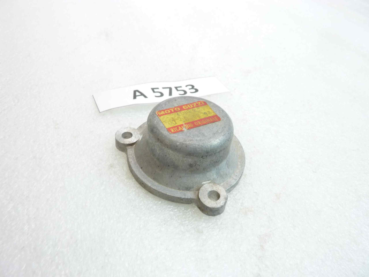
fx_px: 266
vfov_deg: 54.9
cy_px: 138
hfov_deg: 69.4
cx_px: 184
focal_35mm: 25
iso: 80
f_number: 3.3
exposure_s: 1/15
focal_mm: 4.1
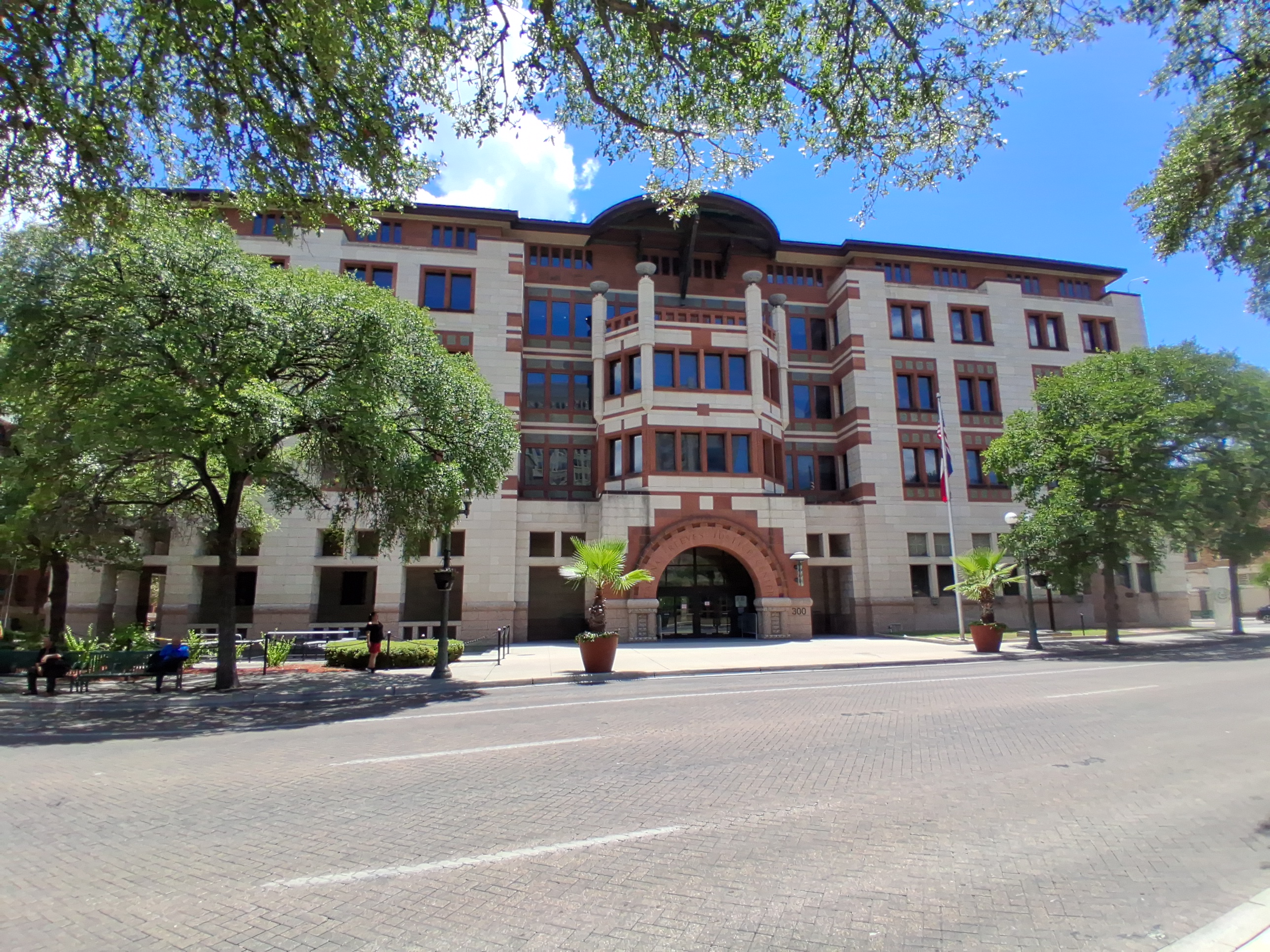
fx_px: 624
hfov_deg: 91.0
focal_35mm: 17
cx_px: 635
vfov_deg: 74.7
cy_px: 476
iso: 50
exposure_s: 1/1264
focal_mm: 1.4
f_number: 2.2
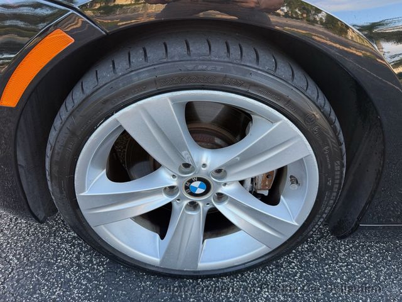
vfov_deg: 56.8
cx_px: 201
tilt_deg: -36.4
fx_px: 279
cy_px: 151
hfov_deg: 71.6
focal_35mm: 24
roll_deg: -5.5
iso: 125
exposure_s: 1/121
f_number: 1.78
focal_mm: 6.76
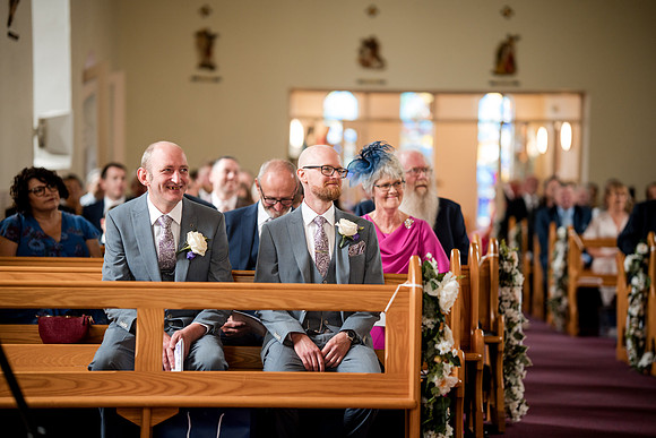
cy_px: 219
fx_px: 1549
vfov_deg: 16.1
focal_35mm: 85
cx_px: 328
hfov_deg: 23.9
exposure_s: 1/500
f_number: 1.4
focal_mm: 85
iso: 640
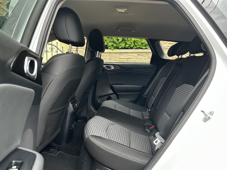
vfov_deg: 53.1
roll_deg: -0.8
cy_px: 85
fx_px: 170
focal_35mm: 26
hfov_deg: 67.3
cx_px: 114
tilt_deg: -5.8
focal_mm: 5.7
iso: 40
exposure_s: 1/145
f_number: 1.5
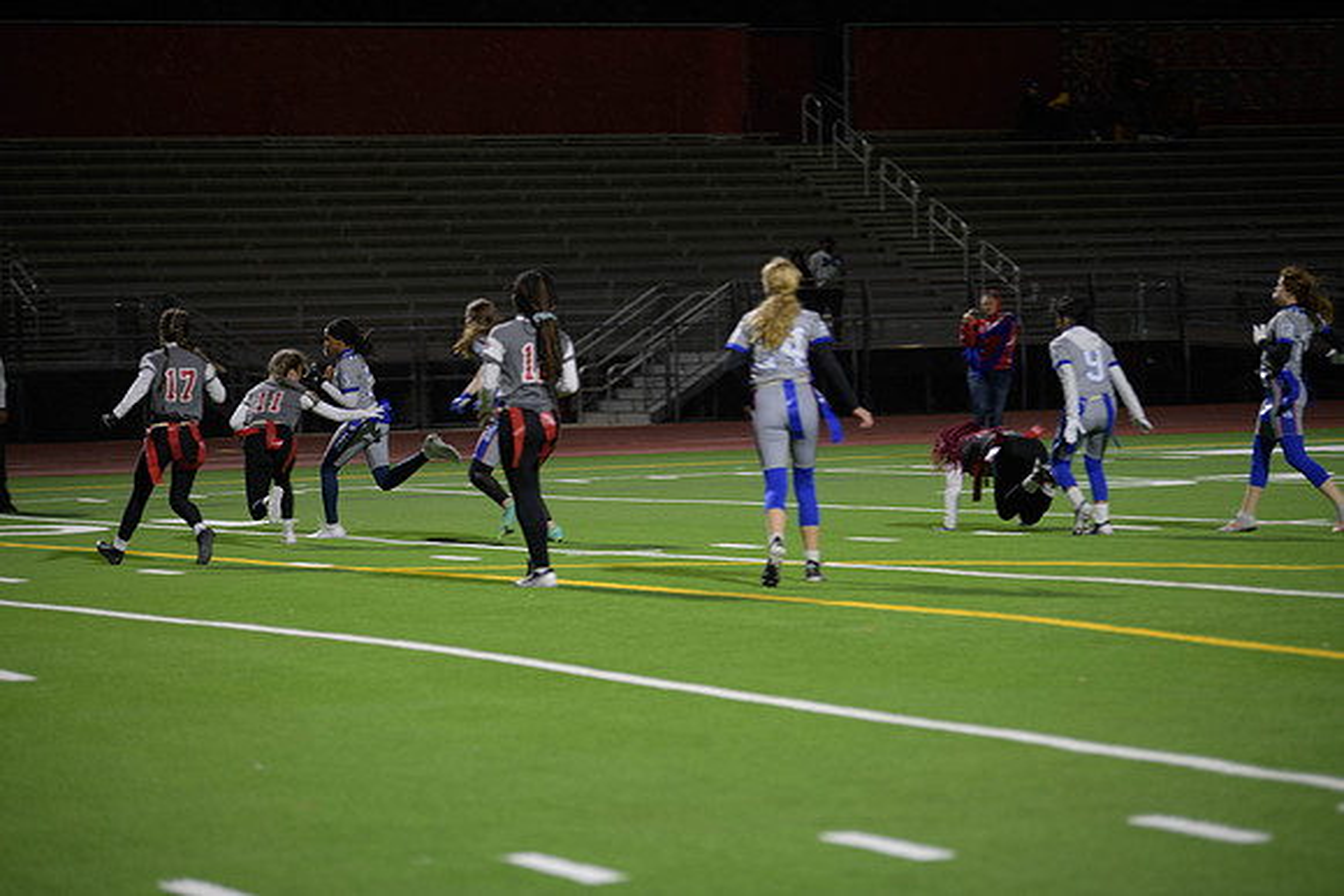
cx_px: 672
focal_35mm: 140
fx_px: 5228
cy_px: 448
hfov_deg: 14.7
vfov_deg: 9.8
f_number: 2.8
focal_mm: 140
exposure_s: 1/200
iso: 800
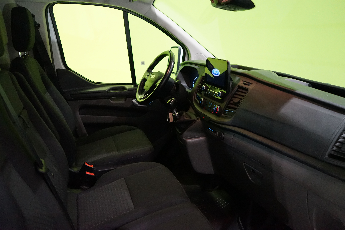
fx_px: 268
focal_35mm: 28
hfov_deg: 65.5
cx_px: 172
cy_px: 115
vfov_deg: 46.4
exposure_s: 1/125
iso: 6400
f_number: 3.5
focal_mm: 28
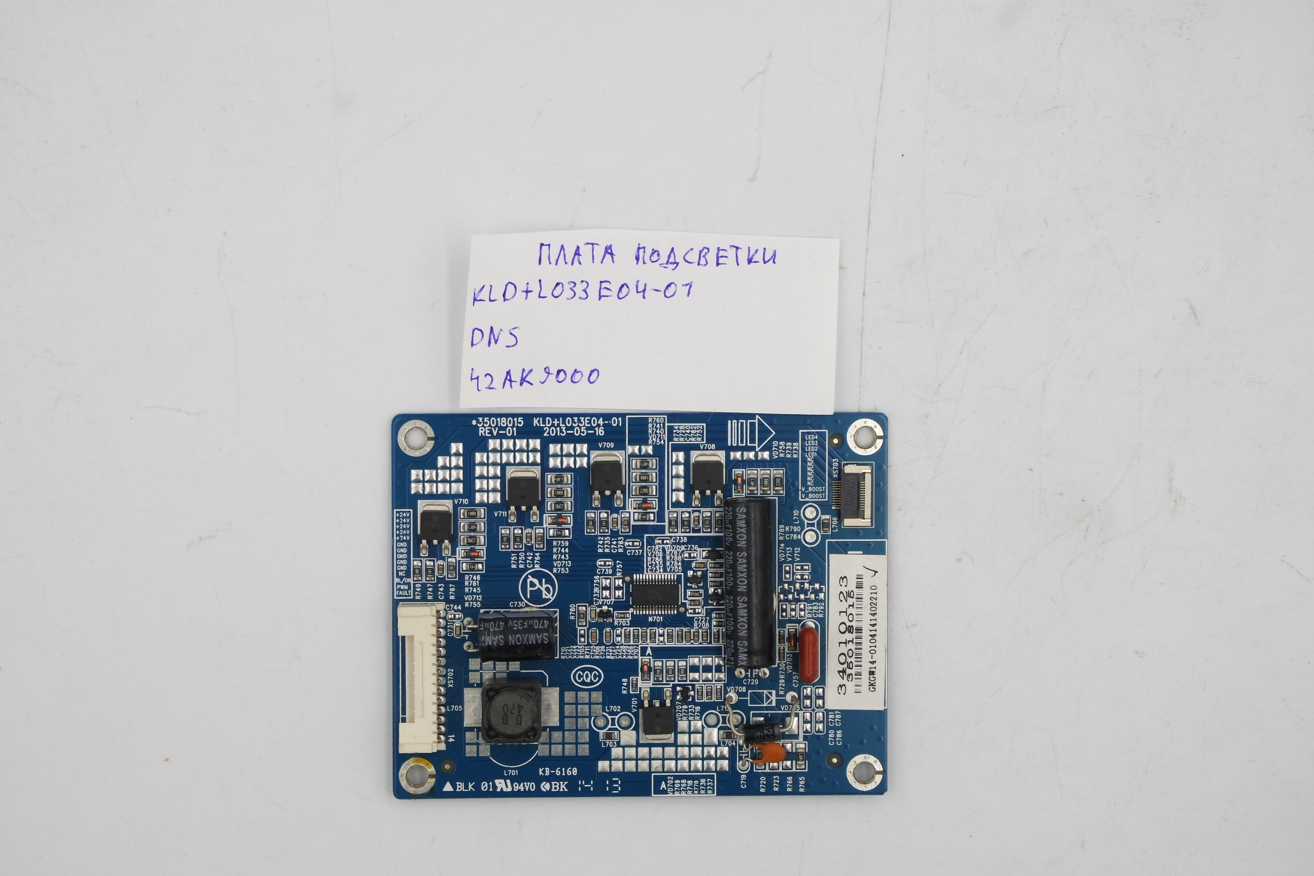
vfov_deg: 20.3
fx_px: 2445
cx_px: 657
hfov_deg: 30.1
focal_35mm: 67
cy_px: 438
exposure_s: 1/125
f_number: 5.6
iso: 200
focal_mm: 25
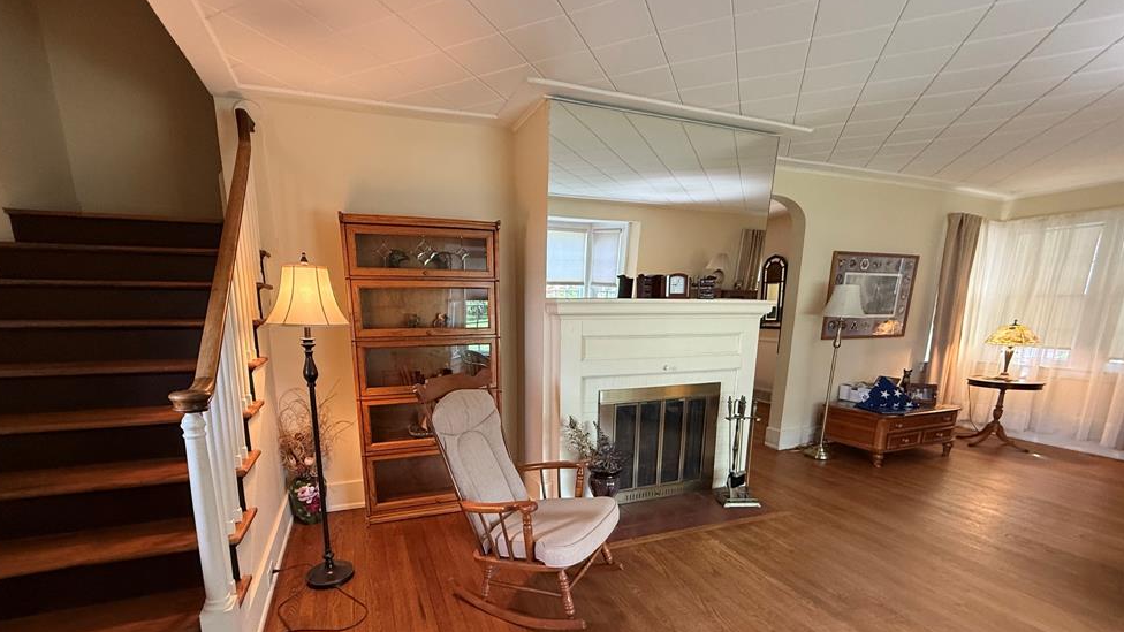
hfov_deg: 99.3
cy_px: 413
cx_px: 537
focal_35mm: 16
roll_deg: +0.5
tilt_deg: -12.1
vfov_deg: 65.6
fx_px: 477
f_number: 2.2
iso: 400
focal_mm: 2.22
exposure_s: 1/60
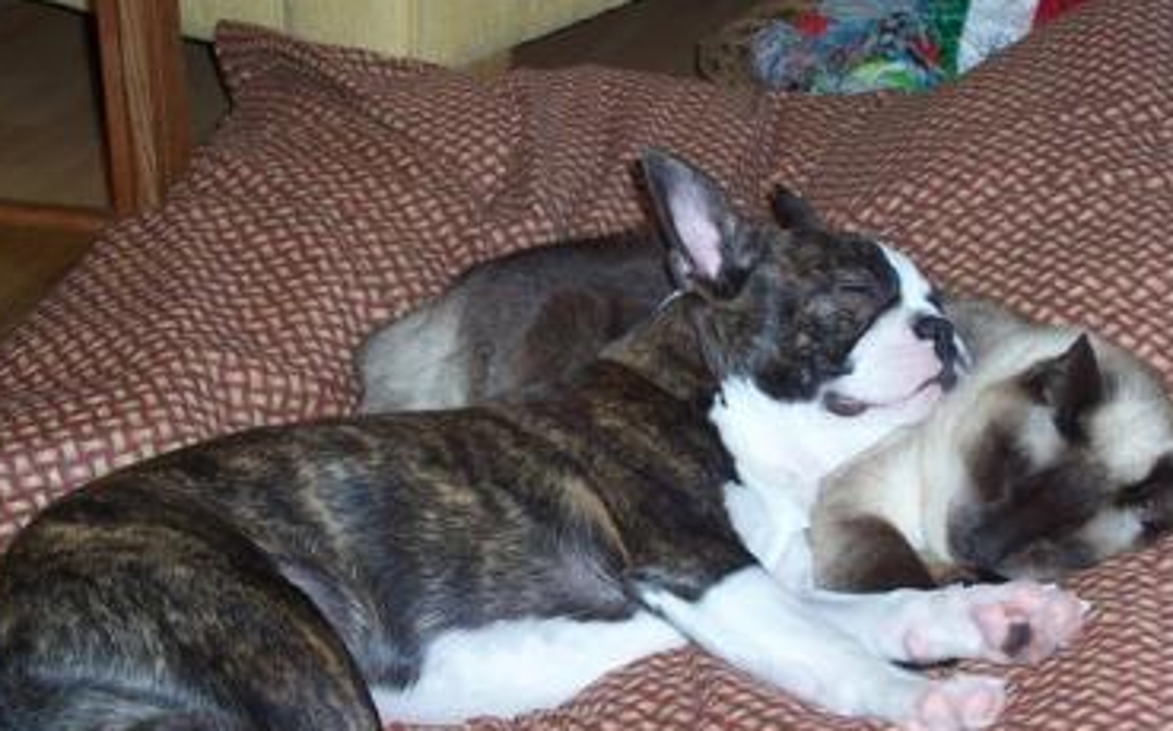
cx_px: 623
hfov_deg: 24.4
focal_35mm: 85
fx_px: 2715
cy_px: 375
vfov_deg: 15.3
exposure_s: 1/90
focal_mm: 10.8
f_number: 4
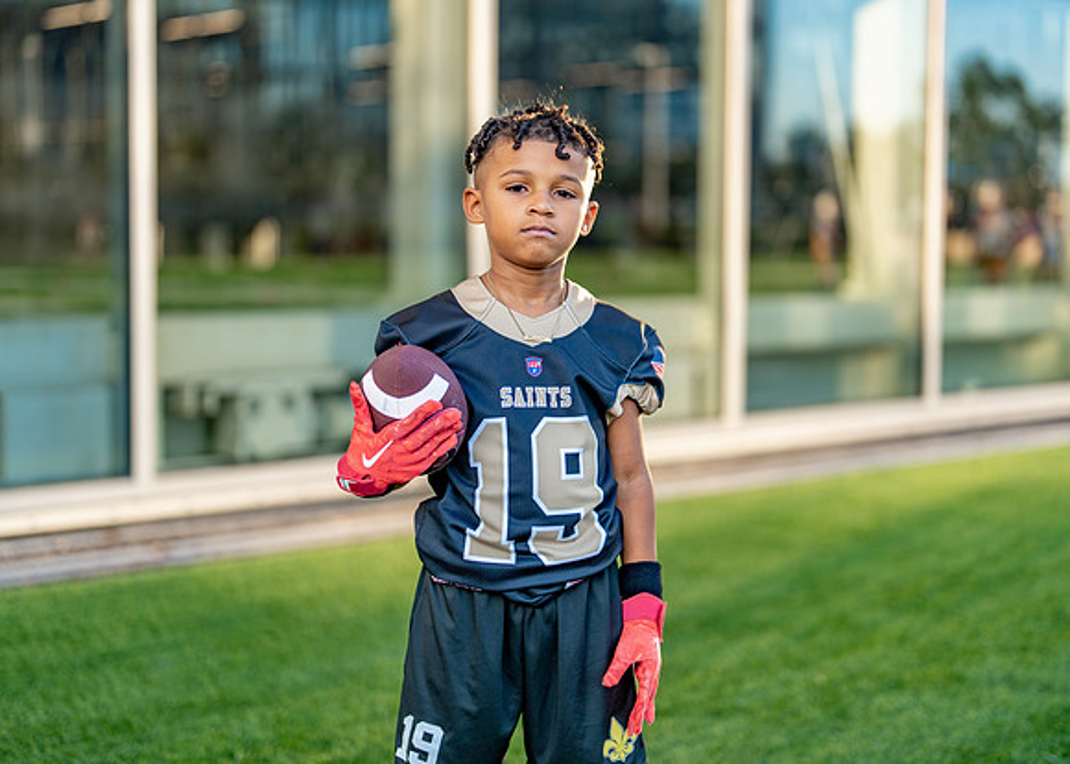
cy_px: 346
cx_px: 537
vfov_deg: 24.2
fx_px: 1780
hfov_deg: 33.5
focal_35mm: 59
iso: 100
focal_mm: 50
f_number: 1.2
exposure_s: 1/1000
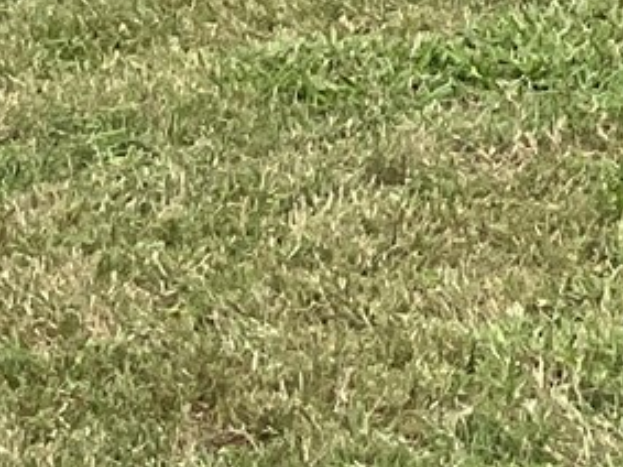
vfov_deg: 6.6
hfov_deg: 8.7
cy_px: -753
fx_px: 3778
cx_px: 1396
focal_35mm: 210
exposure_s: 1/1984
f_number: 1.8
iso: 16
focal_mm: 3
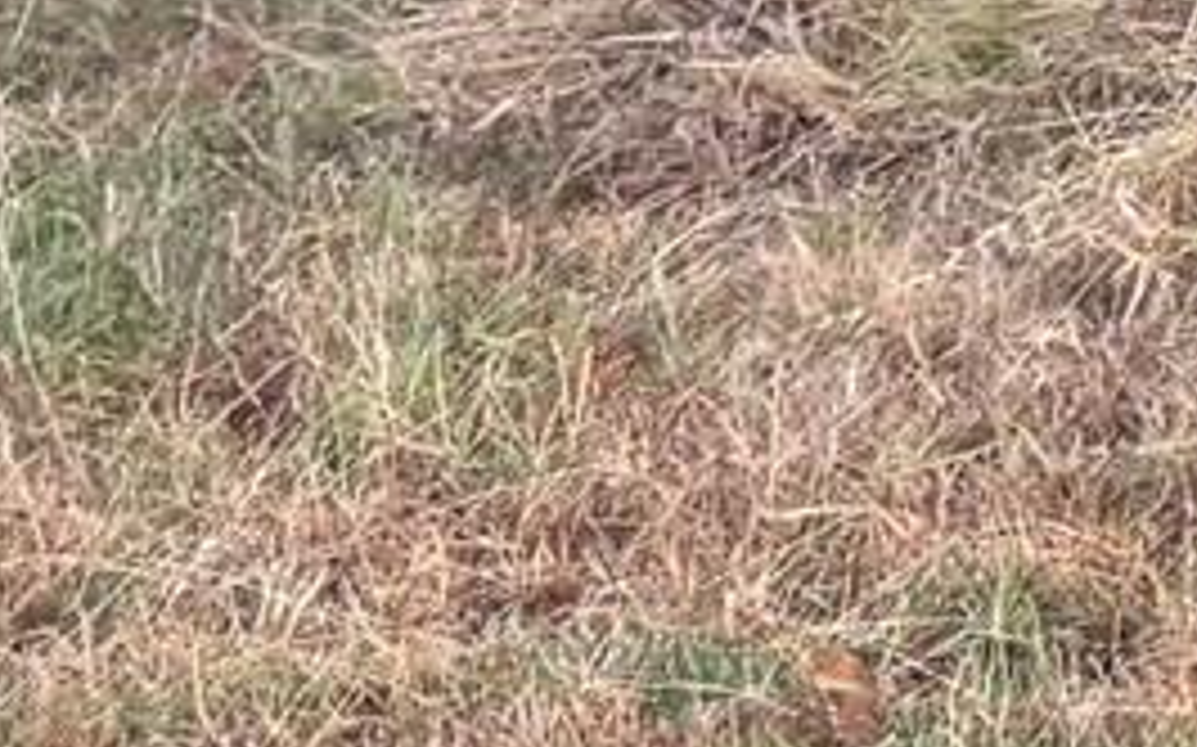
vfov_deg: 5.7
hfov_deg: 9.0
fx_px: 6913
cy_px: -1624
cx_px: 2781
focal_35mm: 212
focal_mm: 5.96
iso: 64
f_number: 1.6
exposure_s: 1/169
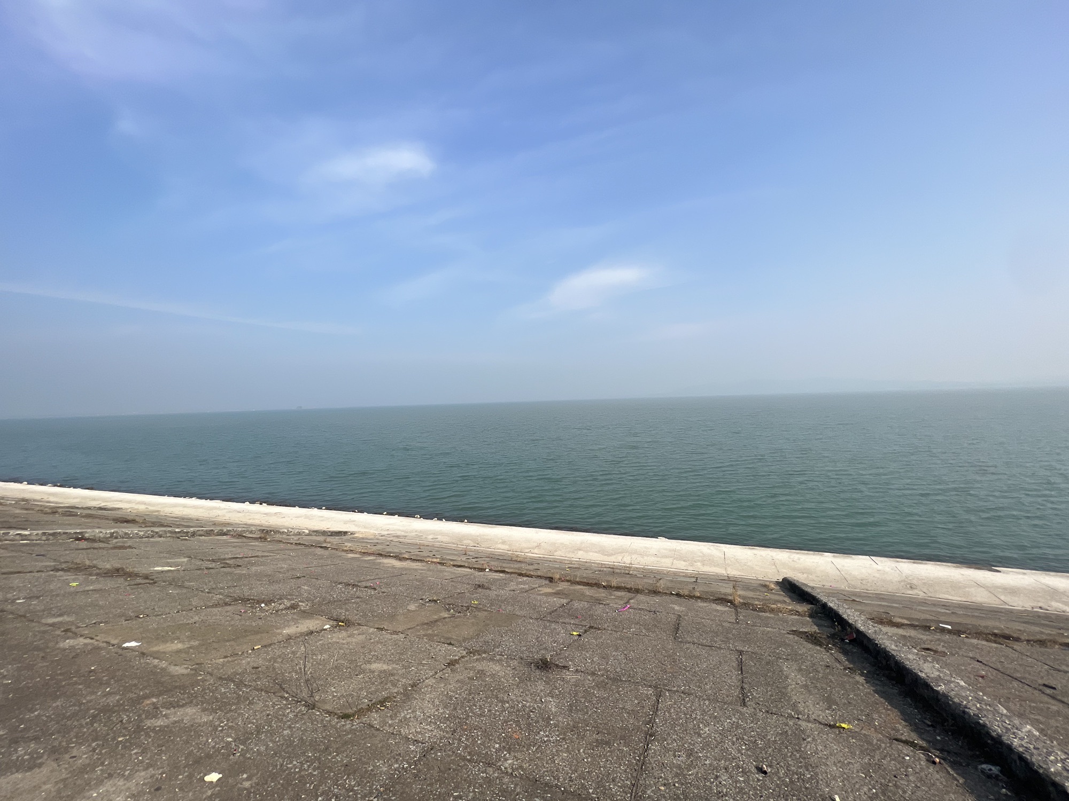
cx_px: 534
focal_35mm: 13
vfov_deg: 89.9
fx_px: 401
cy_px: 400
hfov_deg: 106.2
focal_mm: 1.57
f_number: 1.8
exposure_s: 1/2421
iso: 32
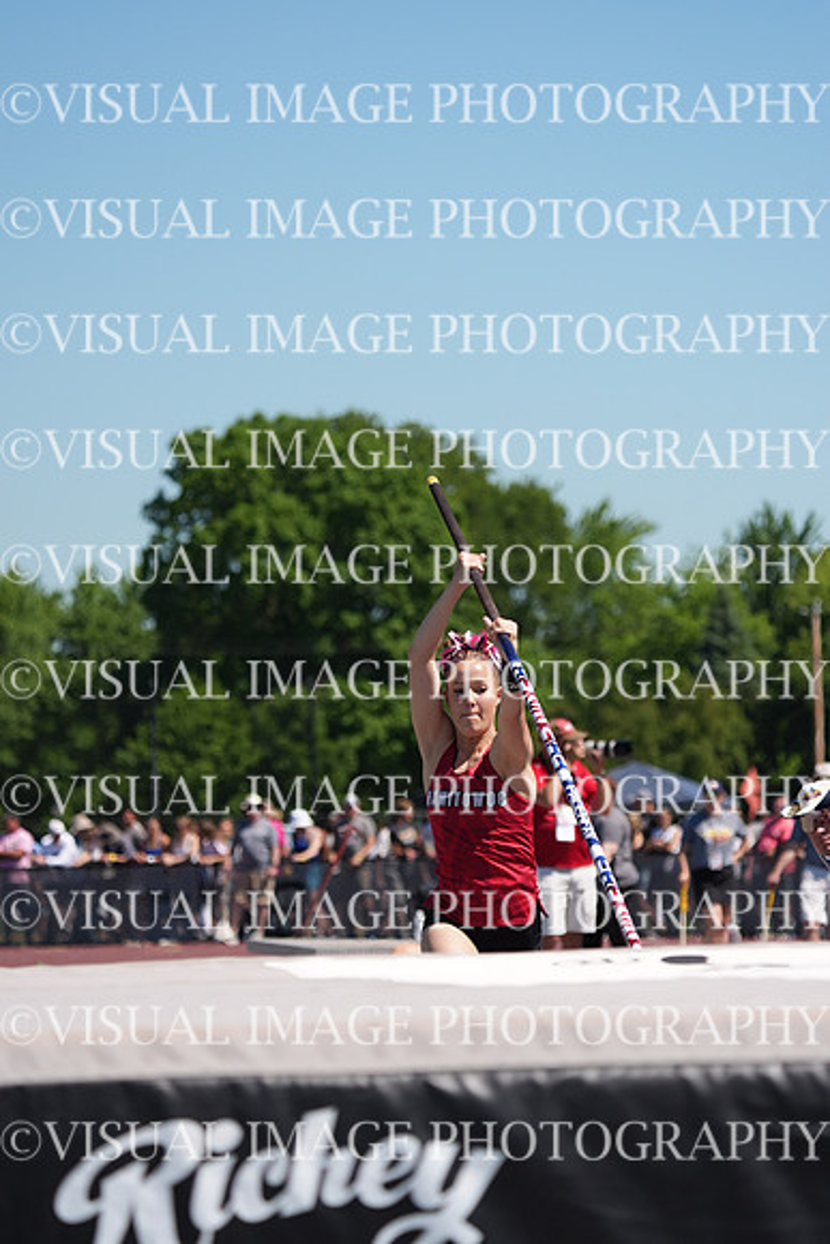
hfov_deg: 6.9
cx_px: 415
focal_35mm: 200
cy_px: 622
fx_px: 6912
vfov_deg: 10.3
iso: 500
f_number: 6.3
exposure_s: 1/2000
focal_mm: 200
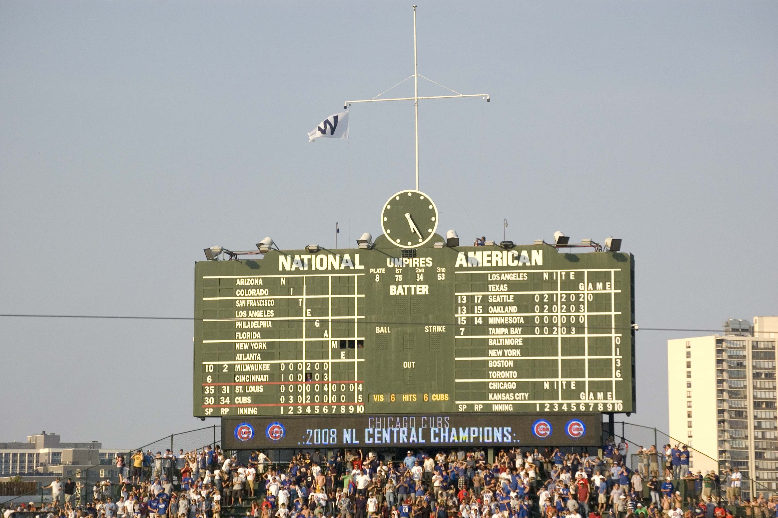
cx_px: 389
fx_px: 3401
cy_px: 259
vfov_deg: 8.7
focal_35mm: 158
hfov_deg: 13.1
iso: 1600
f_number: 11
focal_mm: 105
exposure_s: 1/2000
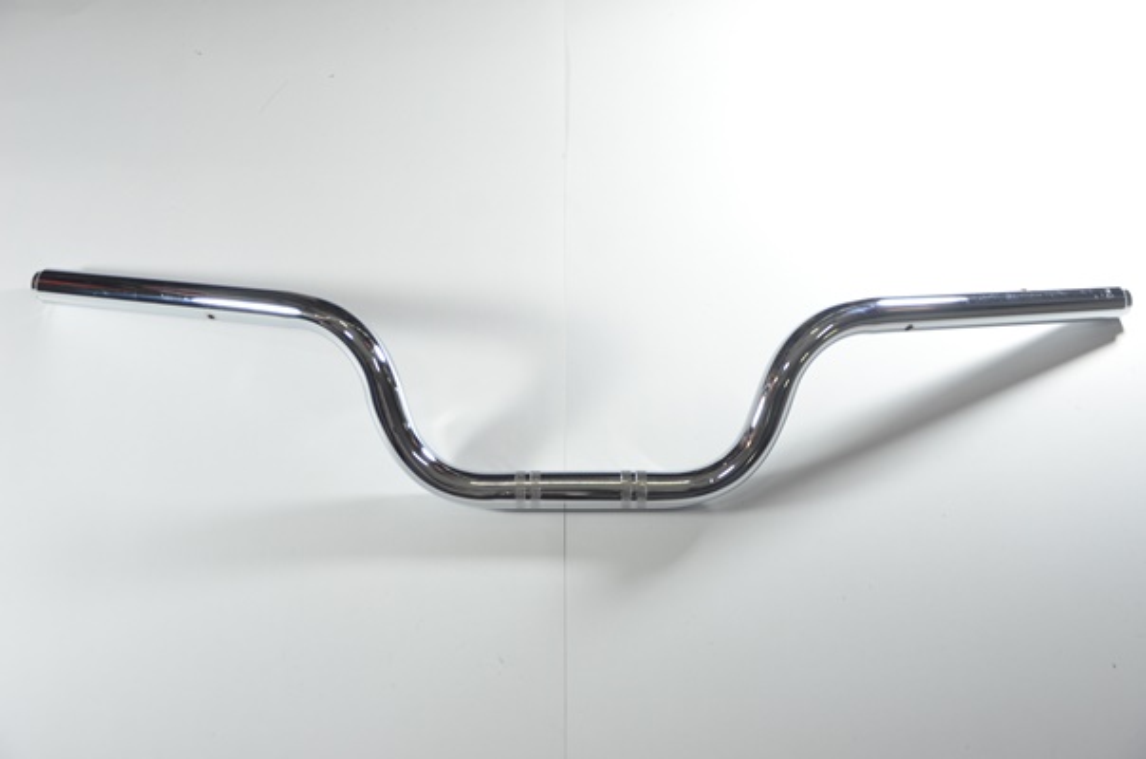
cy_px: 380
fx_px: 1906
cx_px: 573
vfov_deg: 22.5
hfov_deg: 33.5
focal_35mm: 60
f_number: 5
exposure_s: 1/40
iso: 320
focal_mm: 40
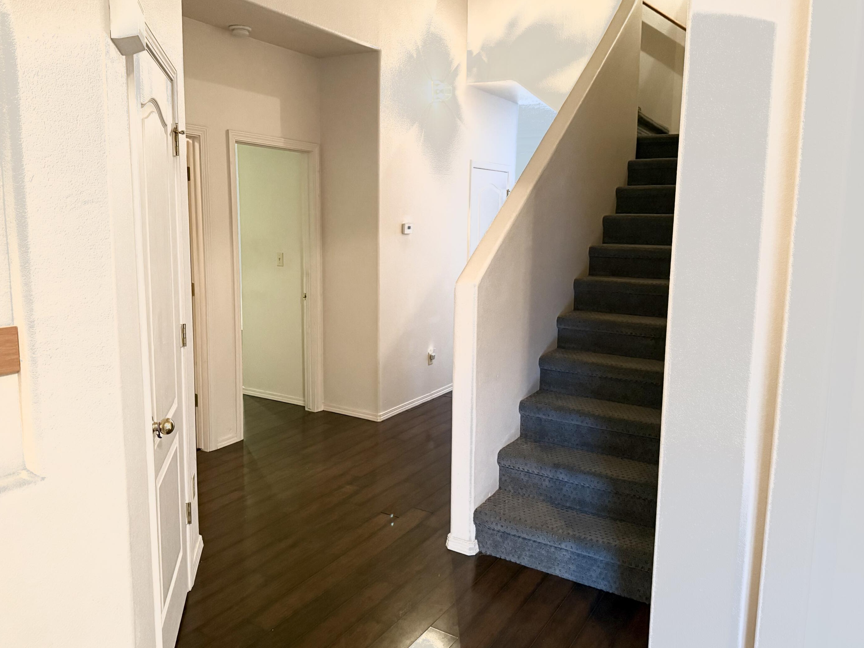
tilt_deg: -6.0
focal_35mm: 26
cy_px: 305
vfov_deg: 53.0
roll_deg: -0.3
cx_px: 420
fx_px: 649
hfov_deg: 67.3
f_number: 1.78
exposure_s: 1/40
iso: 800
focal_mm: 6.76
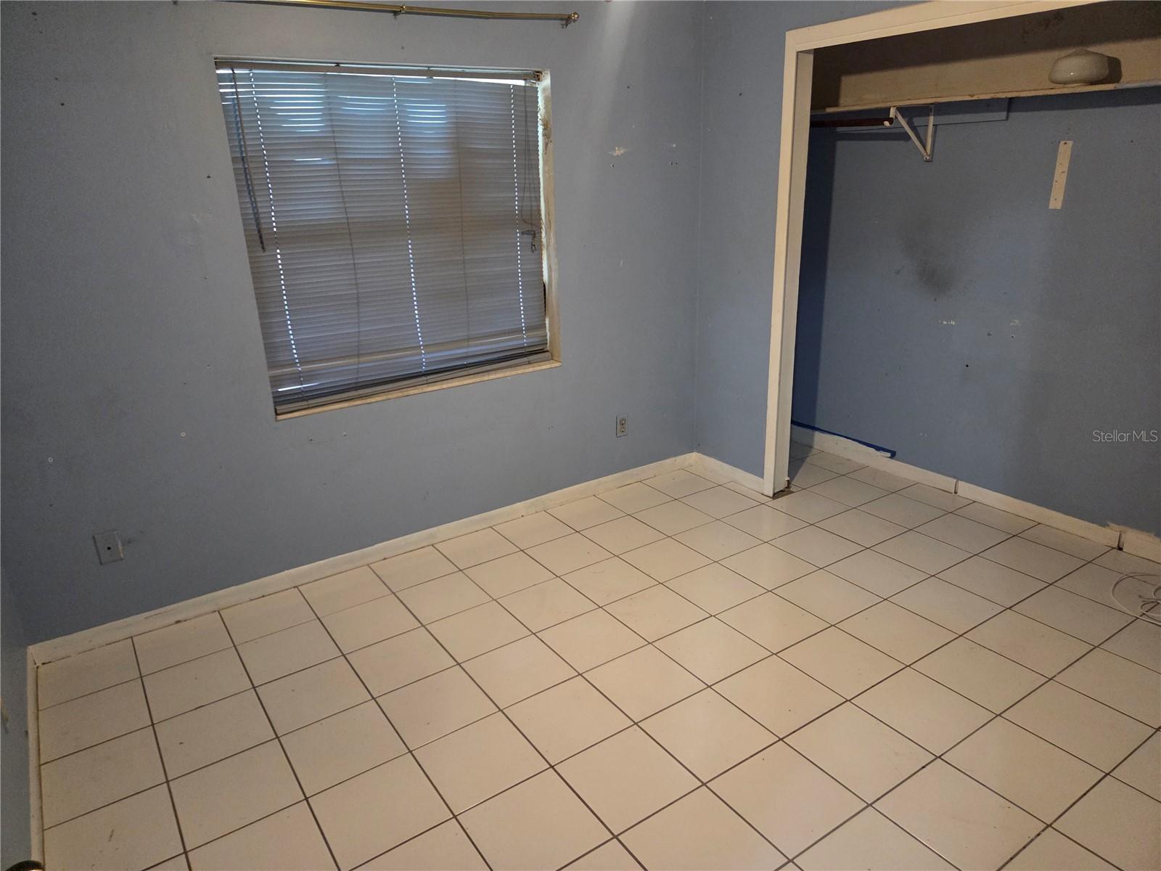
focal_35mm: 23
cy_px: 436
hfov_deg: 73.9
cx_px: 580
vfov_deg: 58.9
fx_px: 771
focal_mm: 5.4
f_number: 1.8
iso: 2000
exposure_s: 1/120
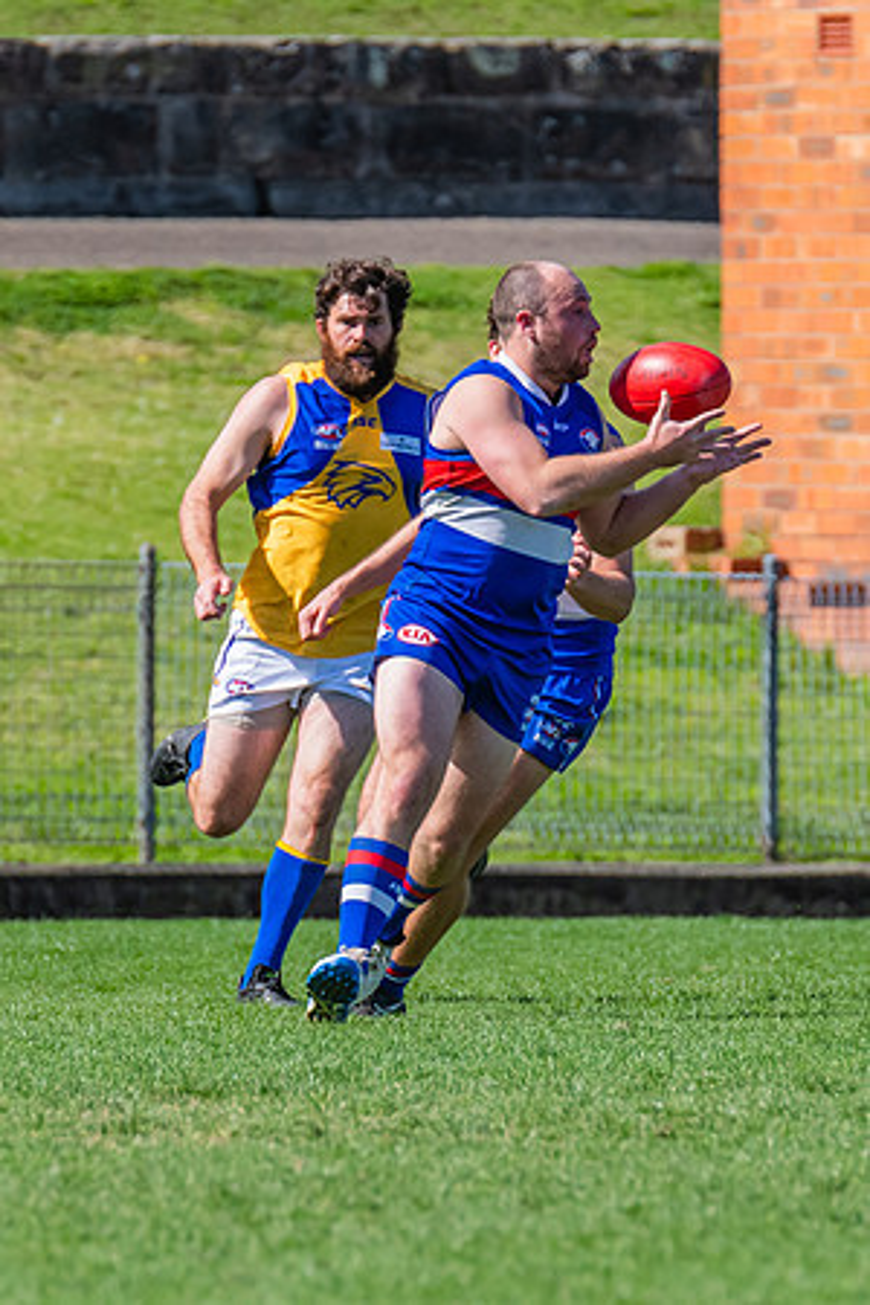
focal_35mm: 912
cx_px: 462
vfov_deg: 2.3
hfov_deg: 1.5
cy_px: 722
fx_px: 33069
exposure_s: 1/1600
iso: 800
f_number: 7.1
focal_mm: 420
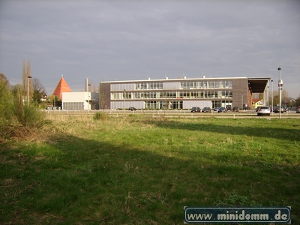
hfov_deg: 52.6
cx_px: 150
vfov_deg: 40.7
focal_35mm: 35
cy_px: 112
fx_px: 303
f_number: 2.8
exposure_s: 1/545
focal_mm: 5.95
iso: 50
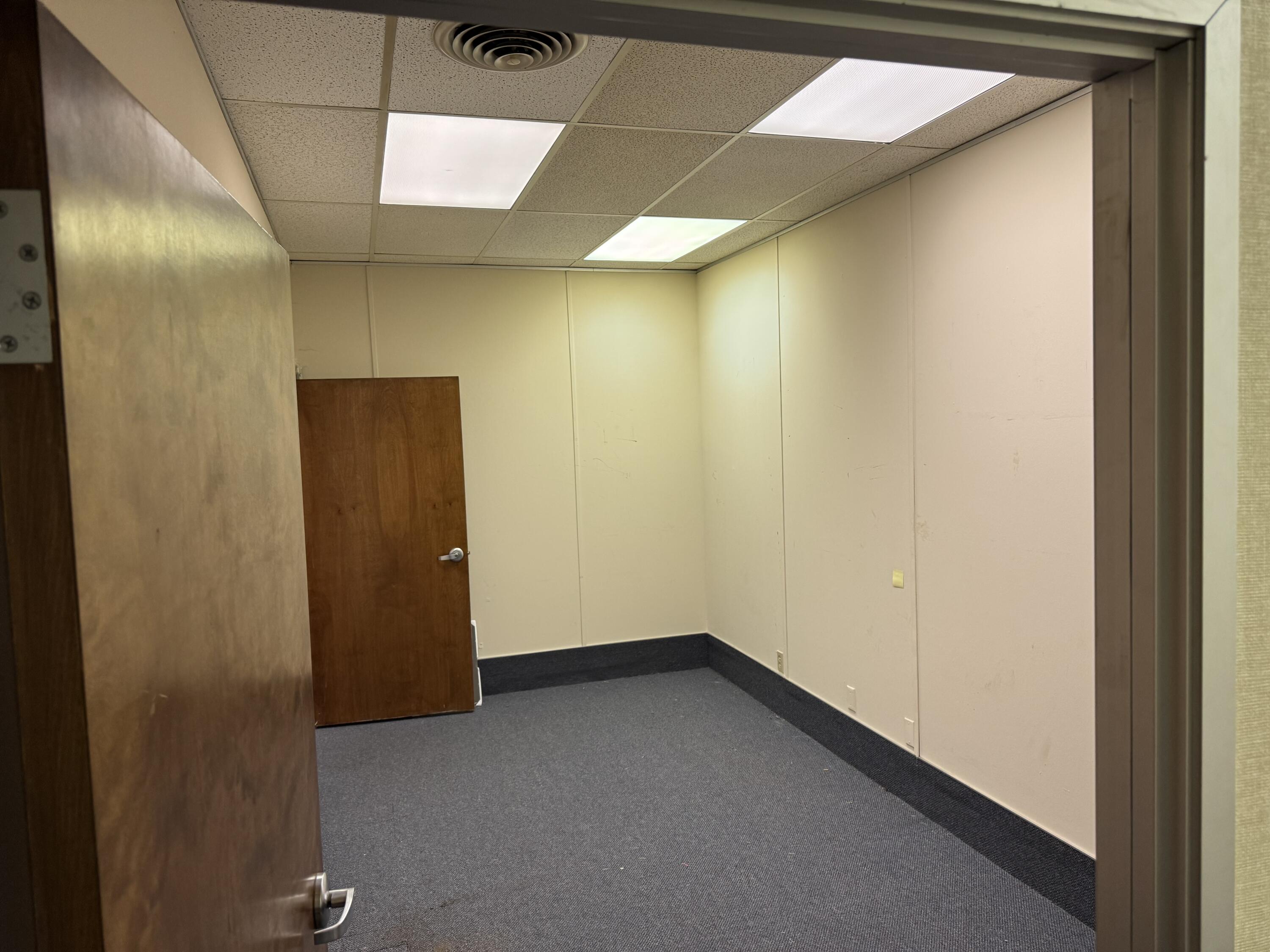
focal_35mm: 24
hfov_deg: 71.6
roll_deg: +2.8
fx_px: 881
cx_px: 635
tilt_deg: -4.4
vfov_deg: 56.8
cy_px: 476
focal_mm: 6.76
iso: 200
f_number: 1.78
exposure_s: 1/120
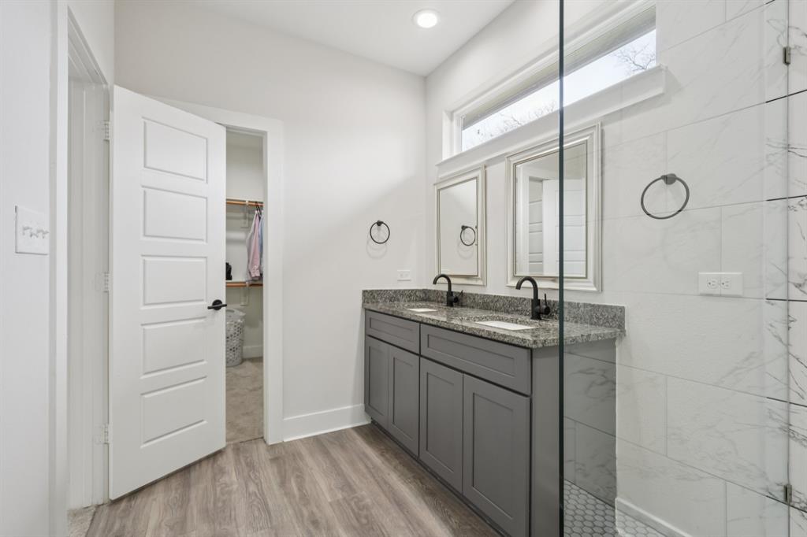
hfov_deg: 96.8
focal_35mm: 16
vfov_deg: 73.7
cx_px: 404
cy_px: 268
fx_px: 359
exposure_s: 1/25
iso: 400
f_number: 8
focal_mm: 16
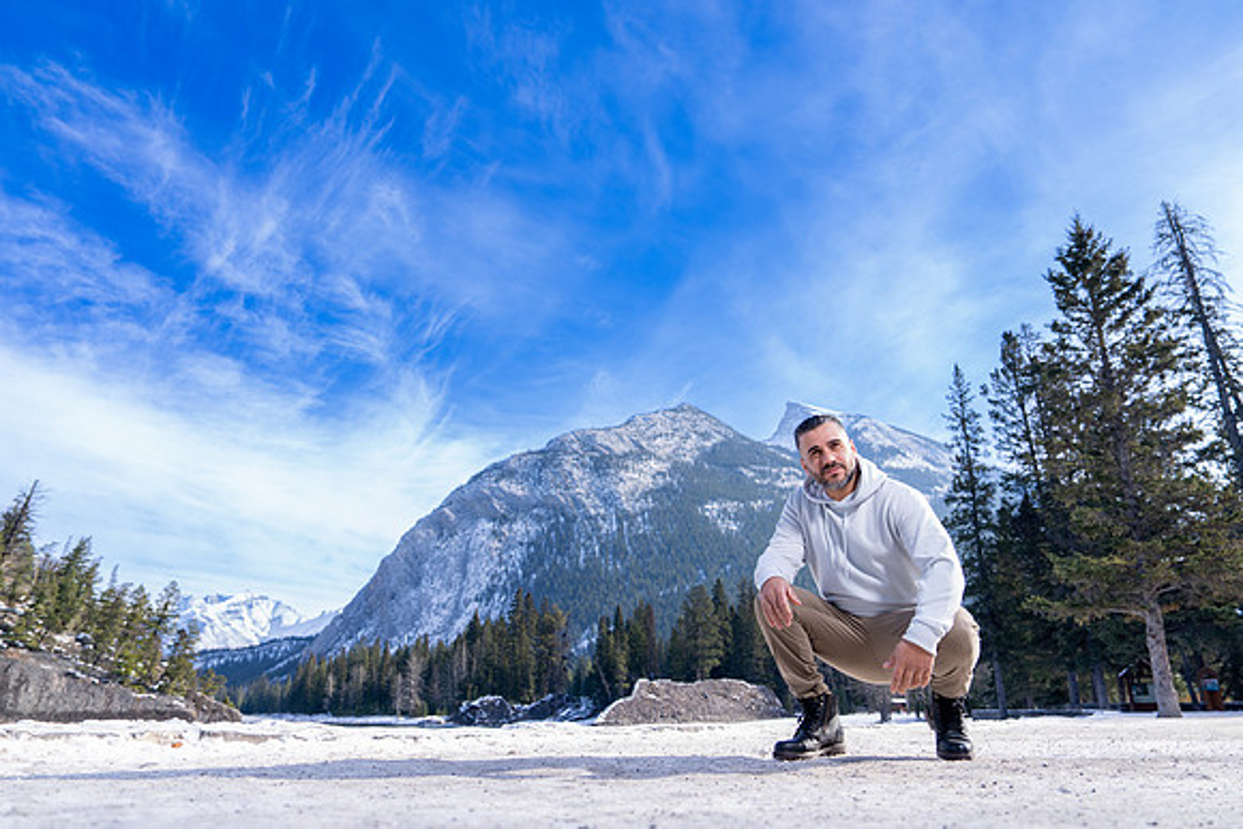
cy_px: 414
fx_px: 829
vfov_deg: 53.2
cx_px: 622
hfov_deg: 73.7
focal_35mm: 24
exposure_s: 1/400
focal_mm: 24
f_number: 3.5
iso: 50
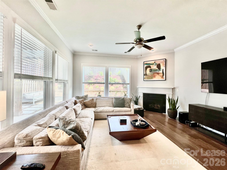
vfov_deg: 89.9
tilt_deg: -0.5
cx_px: 114
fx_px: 85
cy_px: 85
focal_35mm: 13
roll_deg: -0.3
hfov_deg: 106.2
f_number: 1.8
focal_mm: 1.57
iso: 50
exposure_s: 1/120
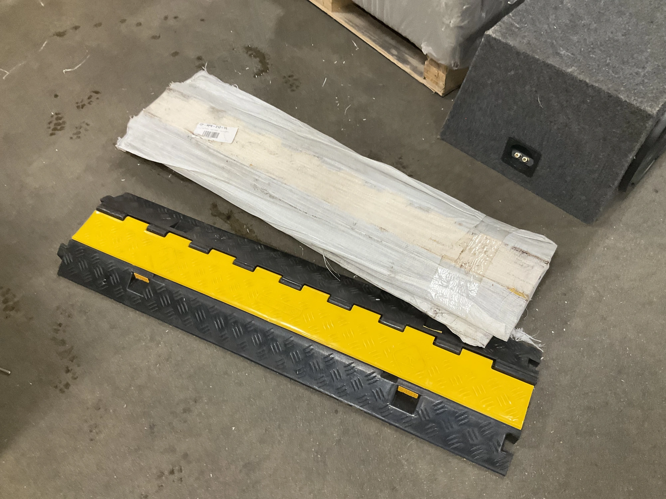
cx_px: 333
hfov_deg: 61.7
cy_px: 250
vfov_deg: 48.2
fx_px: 558
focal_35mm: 29
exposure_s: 1/60
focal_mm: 3
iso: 200
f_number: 1.8
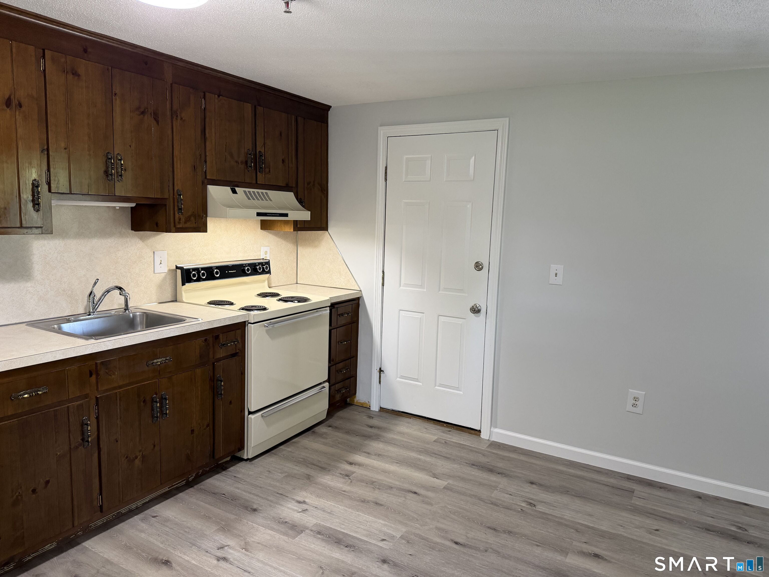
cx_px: 384
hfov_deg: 71.6
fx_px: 533
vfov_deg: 56.8
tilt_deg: -7.8
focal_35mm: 24
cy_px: 288
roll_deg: -1.5
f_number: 1.78
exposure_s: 1/60
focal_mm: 6.76
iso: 250
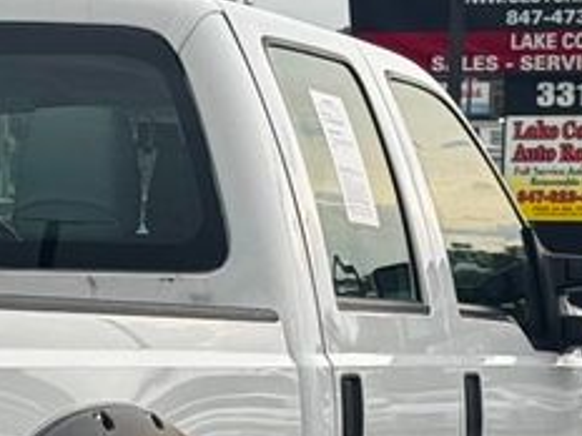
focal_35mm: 212
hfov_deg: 9.1
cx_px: -226
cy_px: 499
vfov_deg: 7.0
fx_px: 3564
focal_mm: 6.76
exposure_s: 1/672
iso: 64
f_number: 1.78
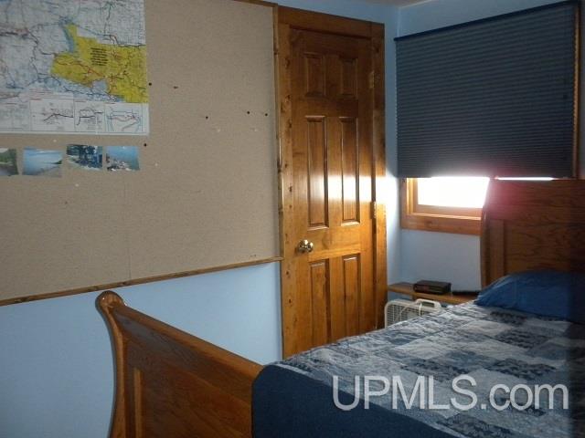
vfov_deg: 38.7
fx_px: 625
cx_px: 292
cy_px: 219
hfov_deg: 50.1
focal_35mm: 37
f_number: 3.5
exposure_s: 1/30
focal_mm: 6.6
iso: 400
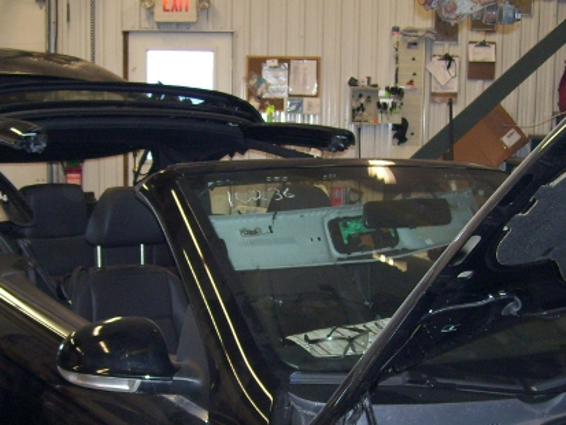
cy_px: 341
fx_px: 998
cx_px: 267
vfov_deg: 23.7
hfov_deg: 31.7
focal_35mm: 61
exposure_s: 1/60
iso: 200
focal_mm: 6
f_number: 2.7
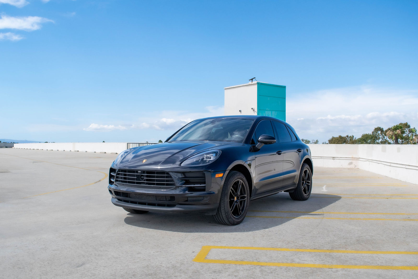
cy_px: 140
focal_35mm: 34
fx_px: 399
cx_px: 209
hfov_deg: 55.3
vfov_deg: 38.5
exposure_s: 1/1600
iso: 400
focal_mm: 22
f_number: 7.1
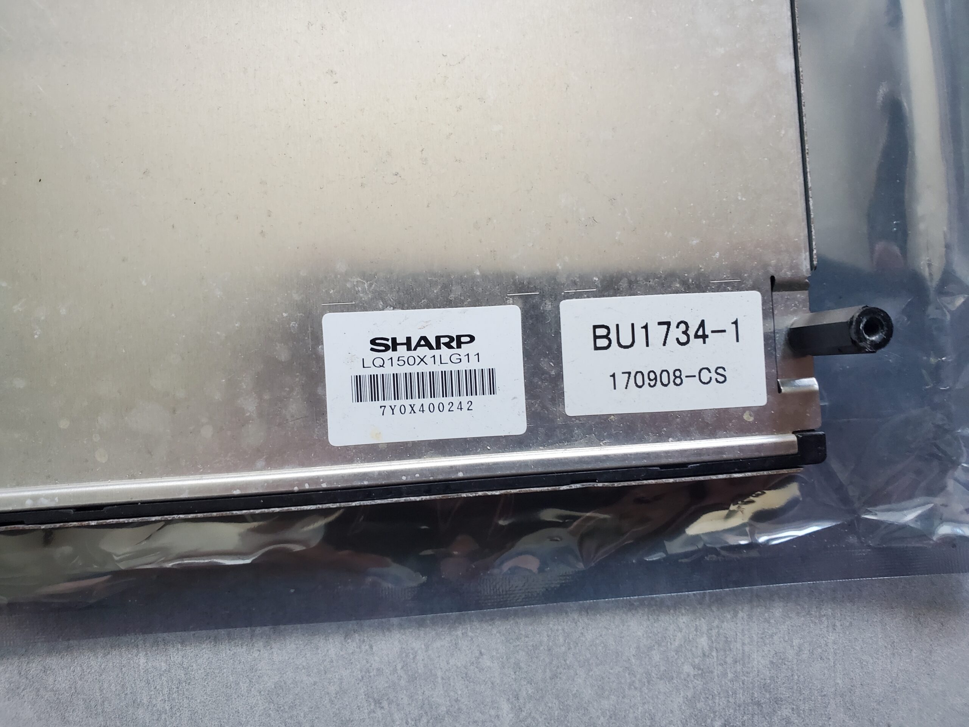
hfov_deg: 67.3
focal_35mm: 26
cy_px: 364
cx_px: 484
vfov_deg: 53.1
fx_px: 728
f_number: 2.4
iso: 200
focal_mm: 4.3
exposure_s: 1/40
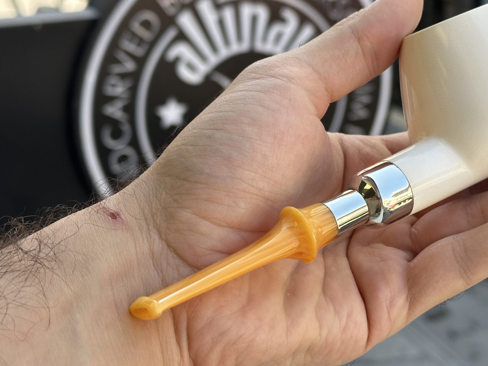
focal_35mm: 70
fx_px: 987
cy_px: 165
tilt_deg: -21.6
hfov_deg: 27.5
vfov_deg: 21.0
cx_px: 349
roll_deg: -1.1
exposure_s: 1/516
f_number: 1.78
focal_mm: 6.86
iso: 64
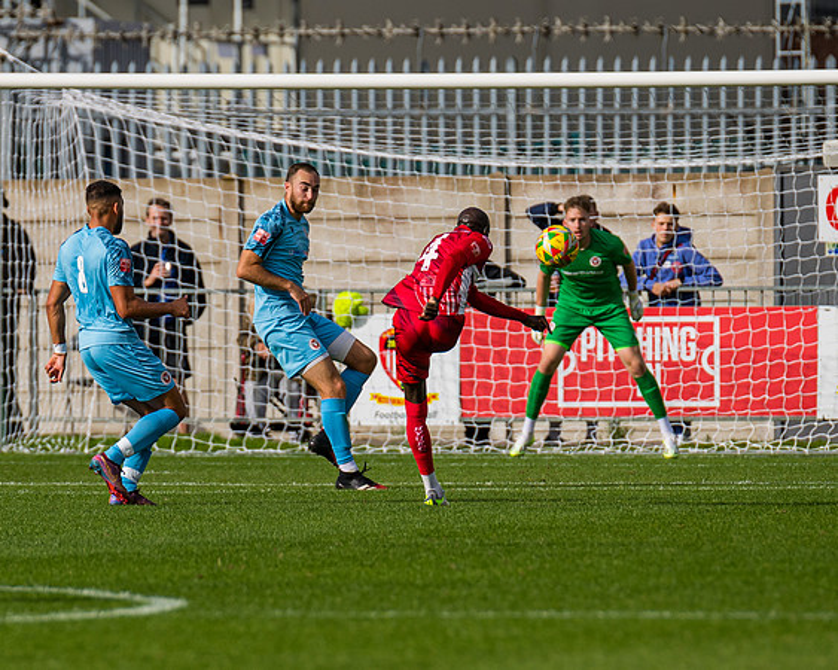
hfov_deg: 2.8
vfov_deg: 2.2
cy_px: 366
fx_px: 17091
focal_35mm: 689
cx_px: 268
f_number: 4
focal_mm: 300
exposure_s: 1/2500
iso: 200
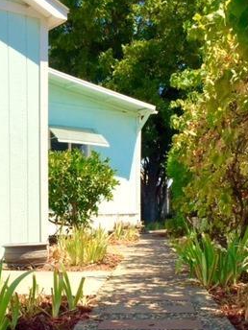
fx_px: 516
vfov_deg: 34.8
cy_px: 248
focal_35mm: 54
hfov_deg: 26.7
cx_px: 67
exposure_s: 1/2825
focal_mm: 4.15
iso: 32
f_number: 2.2
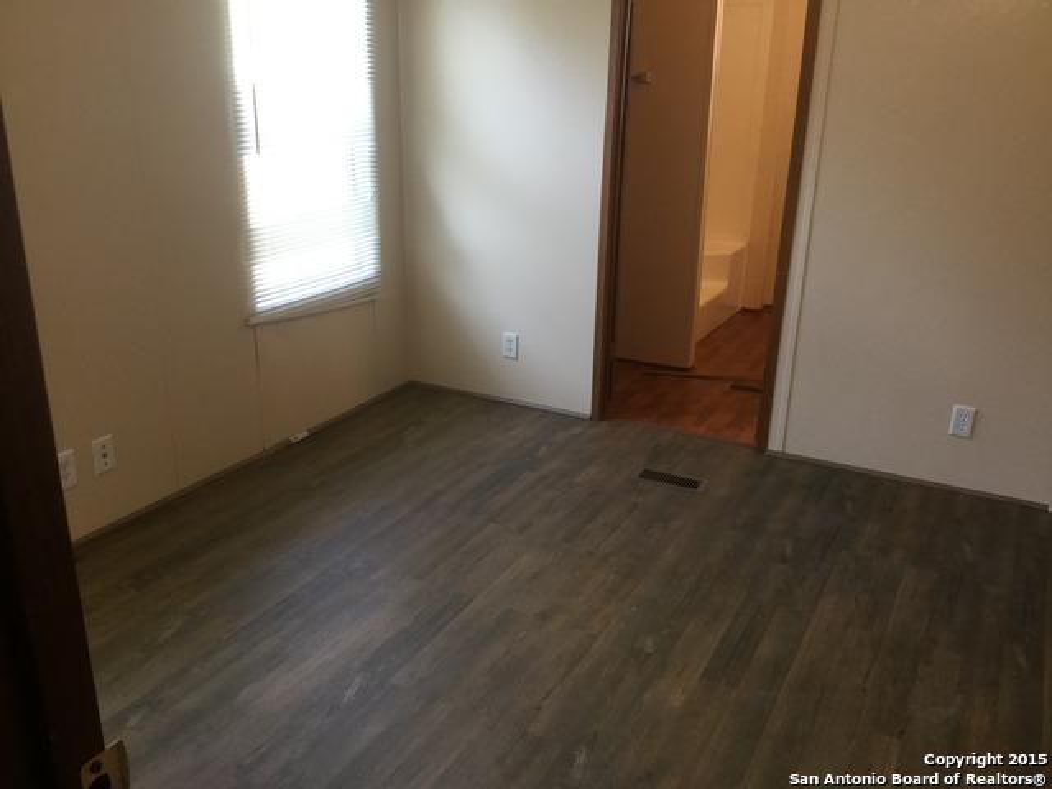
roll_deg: -2.6
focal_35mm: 31
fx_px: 942
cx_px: 526
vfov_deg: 45.4
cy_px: 394
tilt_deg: -19.4
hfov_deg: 58.4
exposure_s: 1/30
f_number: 2.4
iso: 50
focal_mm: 3.3
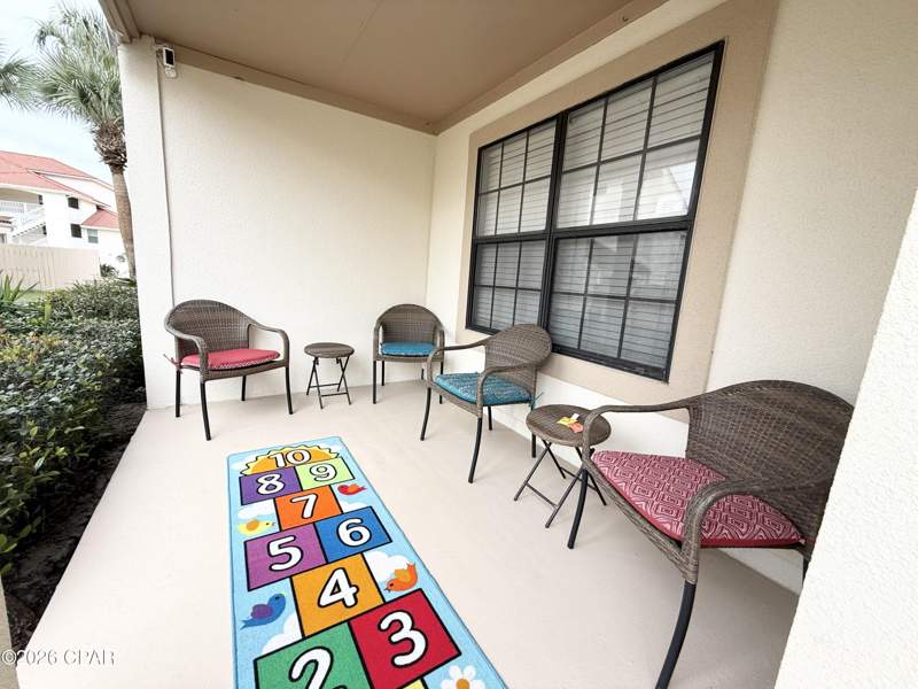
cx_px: 459
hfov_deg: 102.1
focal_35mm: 14
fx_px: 371
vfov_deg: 85.7
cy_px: 344
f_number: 2.2
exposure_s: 1/180
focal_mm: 2.22
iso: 50
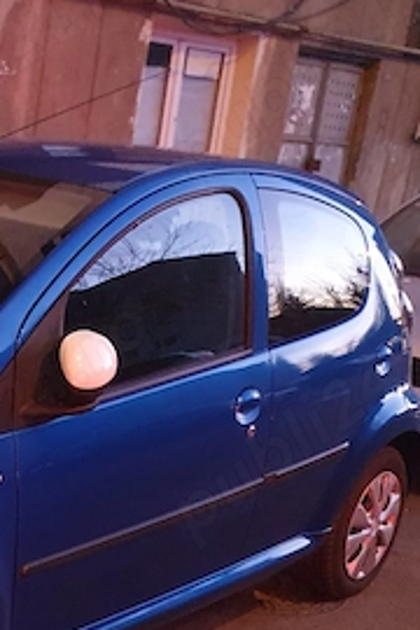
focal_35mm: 60
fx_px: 1050
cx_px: -168
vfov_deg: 33.0
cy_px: 446
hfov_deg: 20.2
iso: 640
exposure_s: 1/33
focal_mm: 4.32
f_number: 1.5
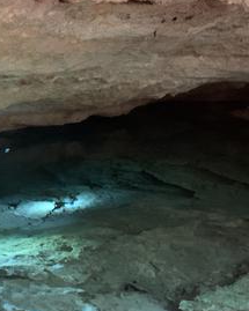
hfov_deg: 21.1
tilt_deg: -14.4
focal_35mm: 66
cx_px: -68
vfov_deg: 28.7
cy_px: 160
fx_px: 608
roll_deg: -4.1
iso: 800
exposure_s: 1/30
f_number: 1.8
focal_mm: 4.25
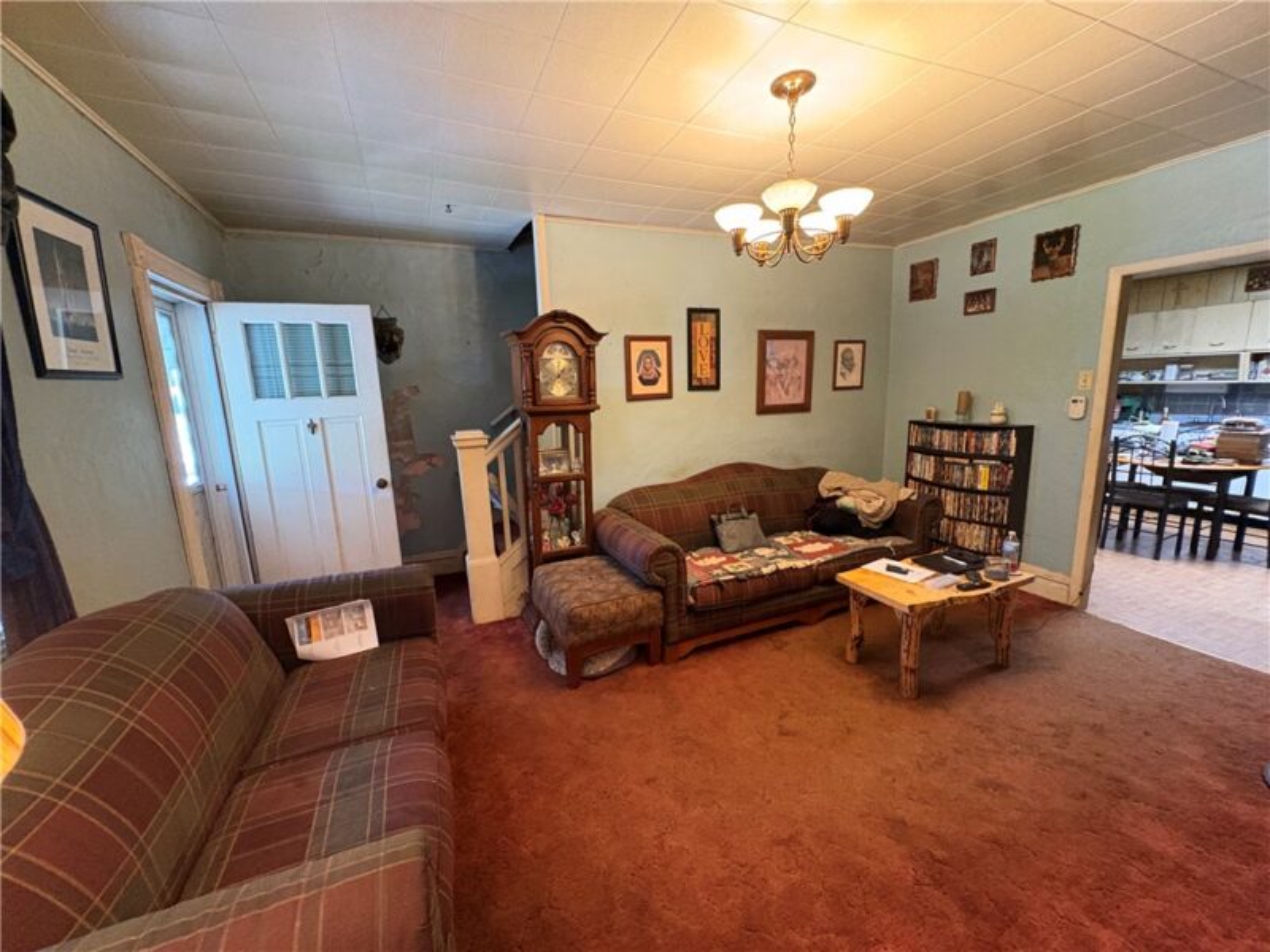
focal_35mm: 14
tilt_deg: -10.2
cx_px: 635
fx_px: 514
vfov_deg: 85.7
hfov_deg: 102.1
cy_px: 476
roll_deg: +2.4
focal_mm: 2.22
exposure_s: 1/60
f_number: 2.2
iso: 800
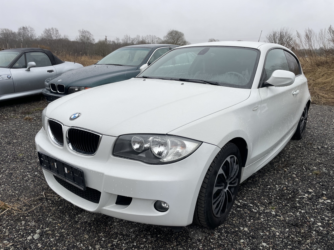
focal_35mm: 26
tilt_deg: -14.9
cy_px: 125
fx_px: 251
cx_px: 167
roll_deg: -0.4
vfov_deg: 53.1
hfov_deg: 67.3
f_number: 1.6
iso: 32
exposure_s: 1/344
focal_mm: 4.2
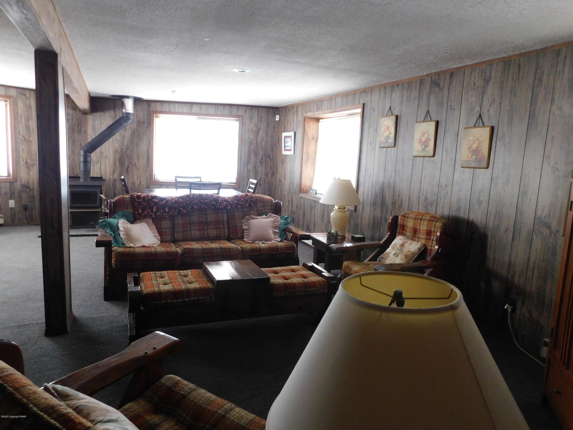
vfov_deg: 56.8
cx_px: 286
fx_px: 397
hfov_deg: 71.6
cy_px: 215
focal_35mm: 24
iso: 400
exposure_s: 1/10
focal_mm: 4.1
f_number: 3
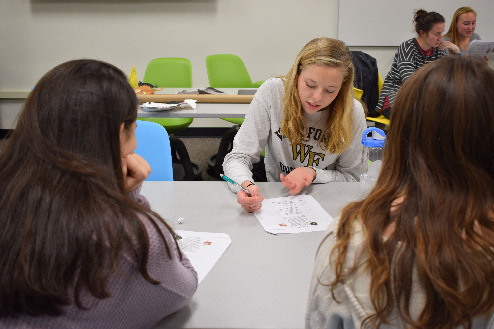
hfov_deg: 47.9
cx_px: 247
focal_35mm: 40
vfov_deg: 33.0
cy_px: 164
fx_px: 556
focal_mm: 27
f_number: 4
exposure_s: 1/30
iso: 400
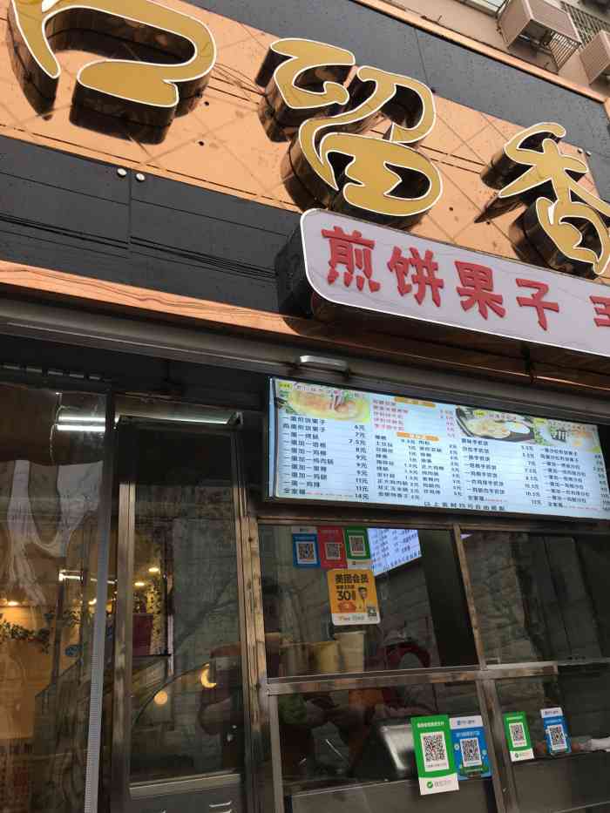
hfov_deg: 48.2
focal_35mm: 29
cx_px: 305
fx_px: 681
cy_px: 406
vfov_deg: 61.7
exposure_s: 1/128
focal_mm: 4.15
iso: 25
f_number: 2.2
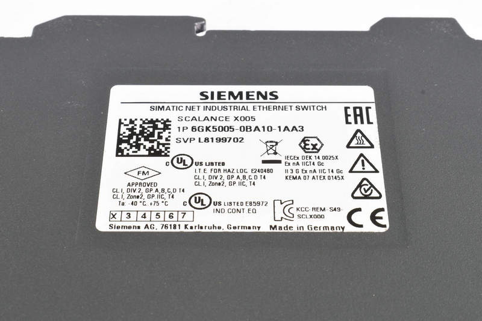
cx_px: 241
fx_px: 1125
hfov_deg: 24.2
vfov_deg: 16.3
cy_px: 160
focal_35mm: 84
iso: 250
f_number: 18
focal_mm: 42
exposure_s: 1/10
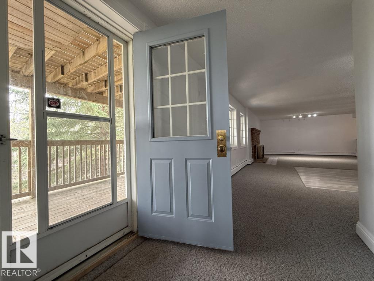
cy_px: 140
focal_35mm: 14
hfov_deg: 102.1
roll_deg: +1.1
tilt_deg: +0.3
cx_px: 187
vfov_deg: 85.7
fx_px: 151
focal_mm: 2.22
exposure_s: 1/60
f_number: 2.2
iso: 200
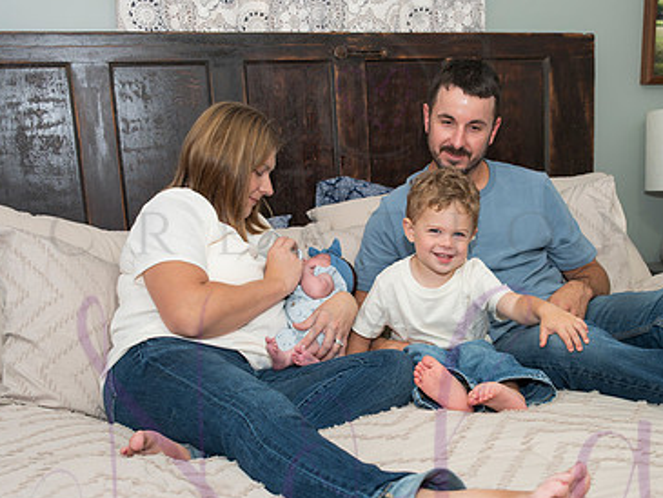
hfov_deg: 43.8
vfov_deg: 33.4
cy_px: 314
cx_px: 370
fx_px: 824
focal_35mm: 43
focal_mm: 27
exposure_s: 1/320
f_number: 4
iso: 800
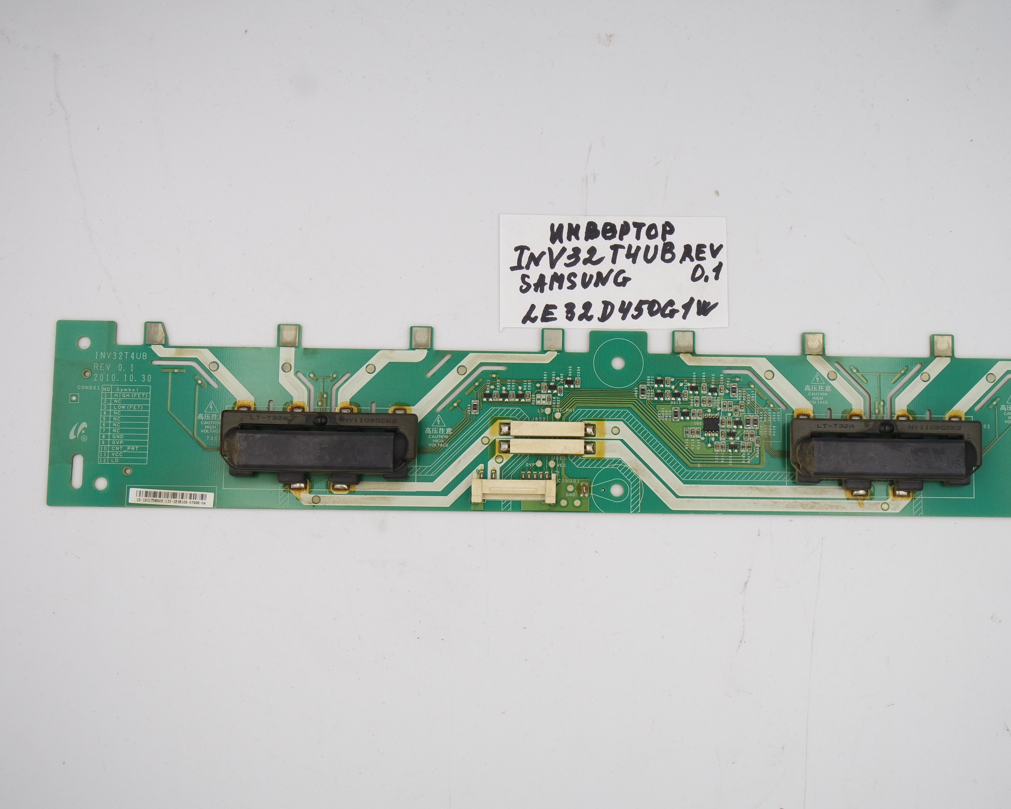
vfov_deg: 30.8
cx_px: 606
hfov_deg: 37.9
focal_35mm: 49
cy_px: 401
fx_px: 1466
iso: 160
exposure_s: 1/125
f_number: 5.6
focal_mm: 16
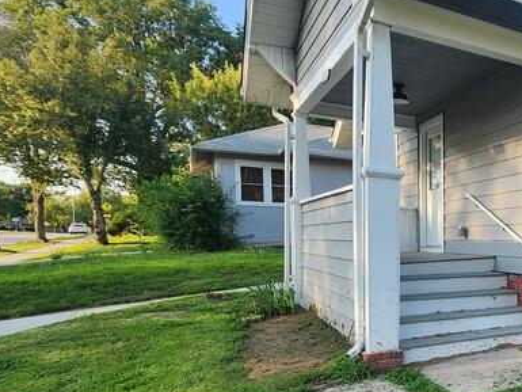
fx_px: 407
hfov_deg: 50.7
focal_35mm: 27
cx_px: 537
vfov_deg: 50.2
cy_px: 270
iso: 50
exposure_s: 1/419
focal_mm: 2.2
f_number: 2.2
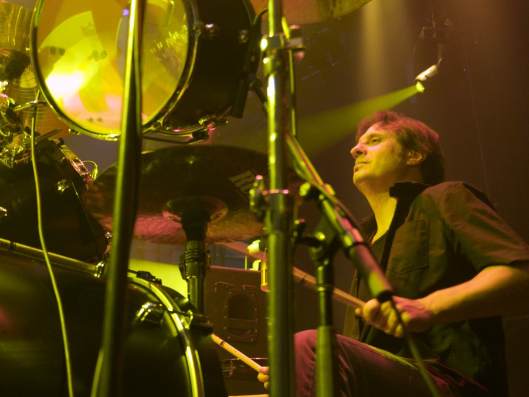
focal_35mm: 36
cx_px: 274
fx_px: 550
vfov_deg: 39.7
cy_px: 198
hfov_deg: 51.3
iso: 800
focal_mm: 22
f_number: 2.8
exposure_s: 1/100
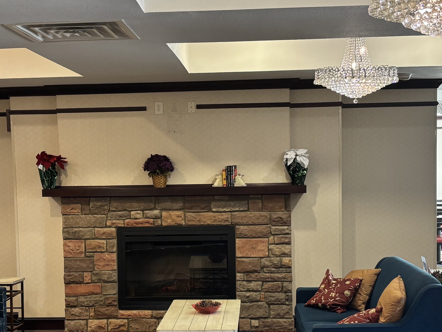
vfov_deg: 24.3
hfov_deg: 32.2
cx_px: 211
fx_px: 766
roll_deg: +1.0
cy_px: 213
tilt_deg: -4.9
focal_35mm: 60
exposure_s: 1/60
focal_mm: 5.96
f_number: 1.6
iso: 125
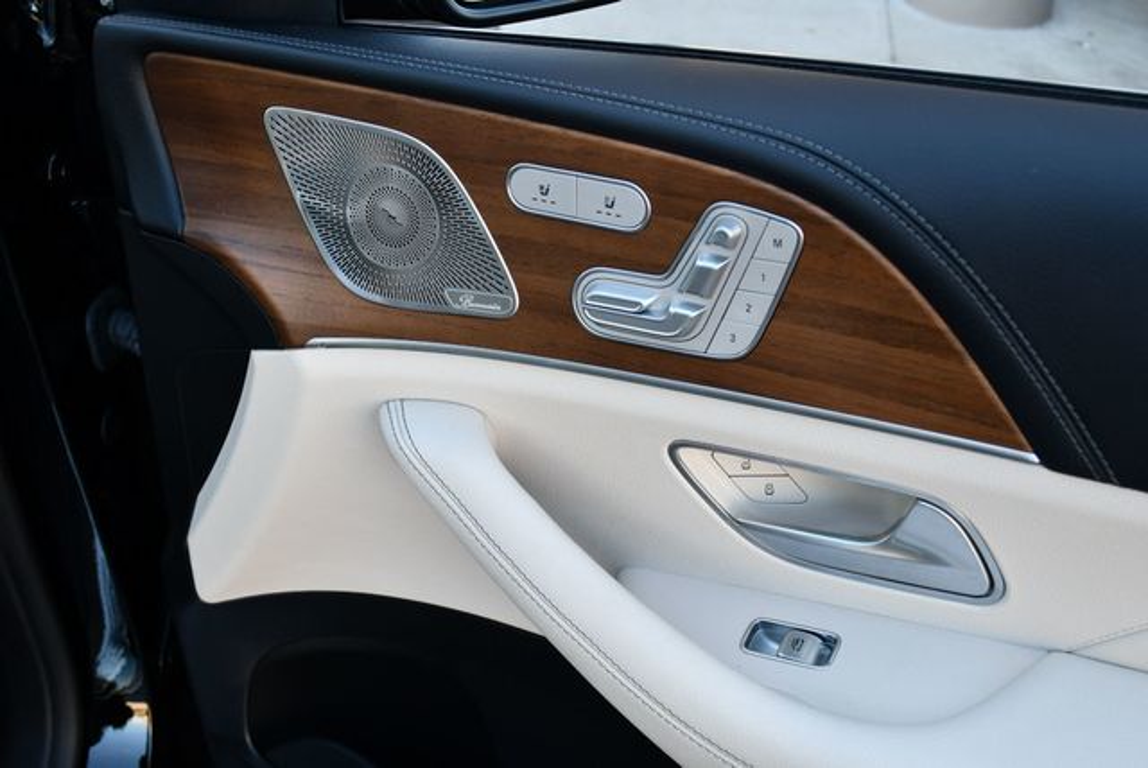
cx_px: 574
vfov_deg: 33.5
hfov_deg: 48.4
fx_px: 1277
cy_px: 384
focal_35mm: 40
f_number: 4
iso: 400
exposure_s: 1/250
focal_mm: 20
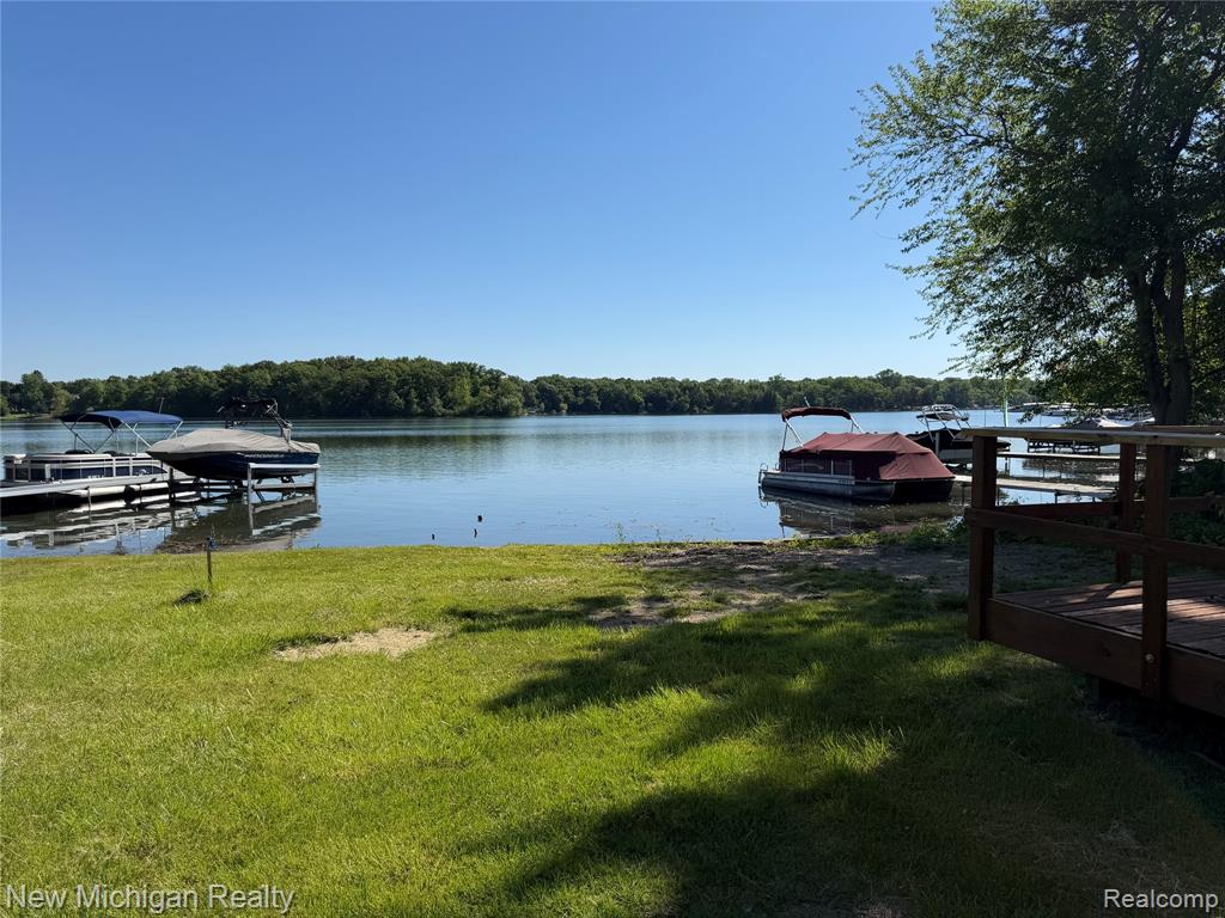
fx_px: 849
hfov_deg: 71.6
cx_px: 612
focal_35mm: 24
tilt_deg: -3.0
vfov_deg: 56.8
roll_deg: +0.6
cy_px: 459
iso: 80
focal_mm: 6.76
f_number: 1.78
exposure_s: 1/6711
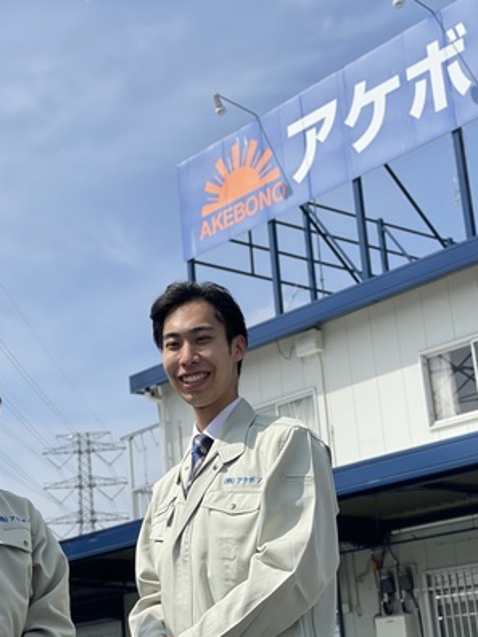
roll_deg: +2.5
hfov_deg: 20.7
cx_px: 88
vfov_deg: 27.8
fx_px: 1289
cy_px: 318
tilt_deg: +19.3
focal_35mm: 70
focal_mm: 6
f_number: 2
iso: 32
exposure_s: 1/3195
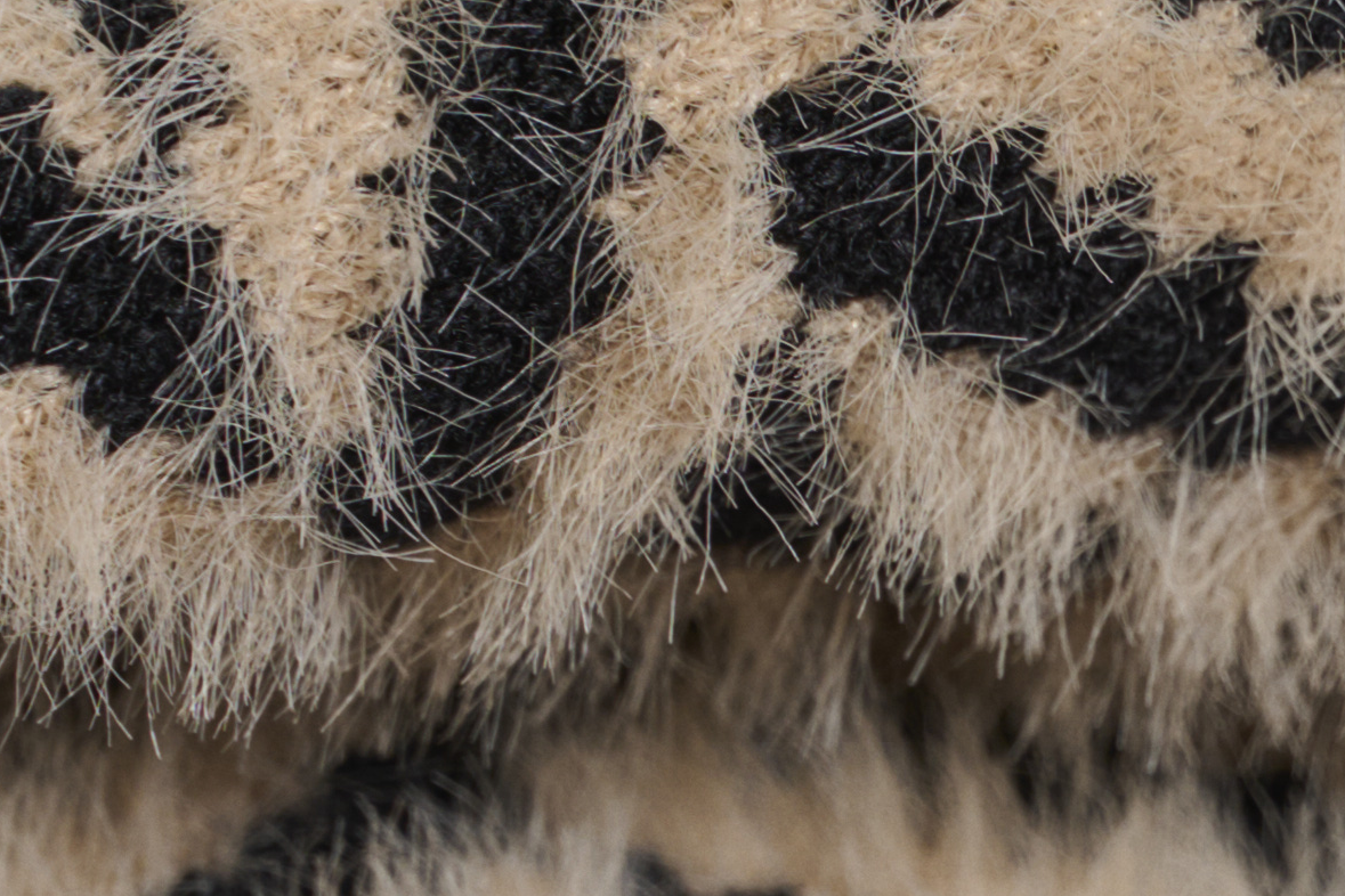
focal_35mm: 1026
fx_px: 38330
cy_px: 1116
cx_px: 1818
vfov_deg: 1.3
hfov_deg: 2.0
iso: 125
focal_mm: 200
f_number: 8
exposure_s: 1/160
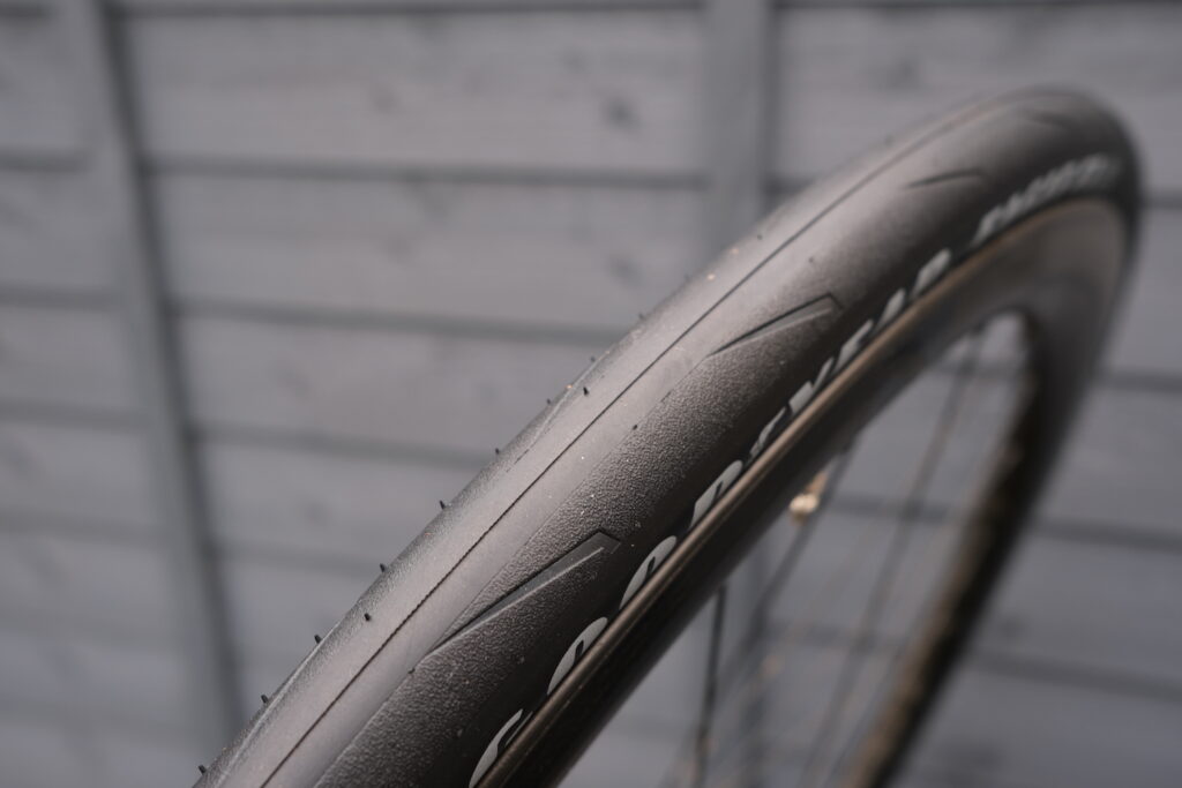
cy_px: 394
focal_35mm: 35
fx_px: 1149
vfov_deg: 37.9
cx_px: 591
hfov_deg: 54.4
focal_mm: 23
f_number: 5
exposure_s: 1/38
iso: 160
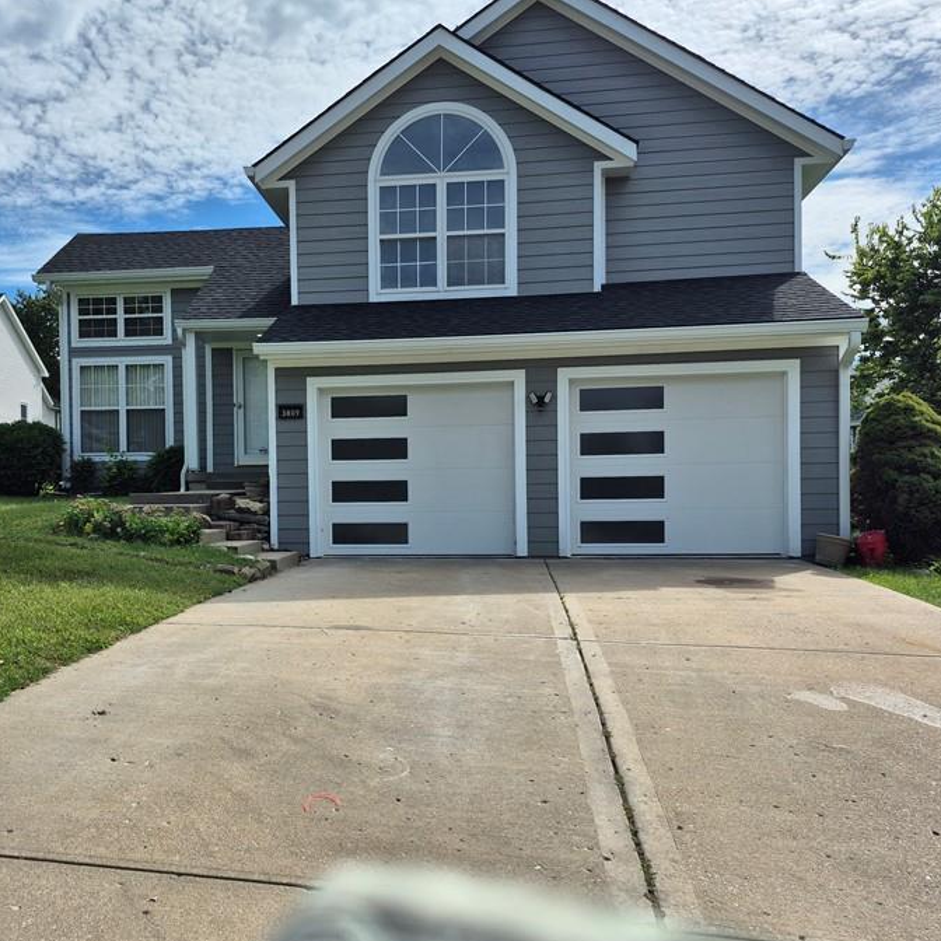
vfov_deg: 52.5
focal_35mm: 31
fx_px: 953
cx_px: 346
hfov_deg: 51.9
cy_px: 514
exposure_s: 1/3448
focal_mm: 5.4
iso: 25
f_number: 1.8
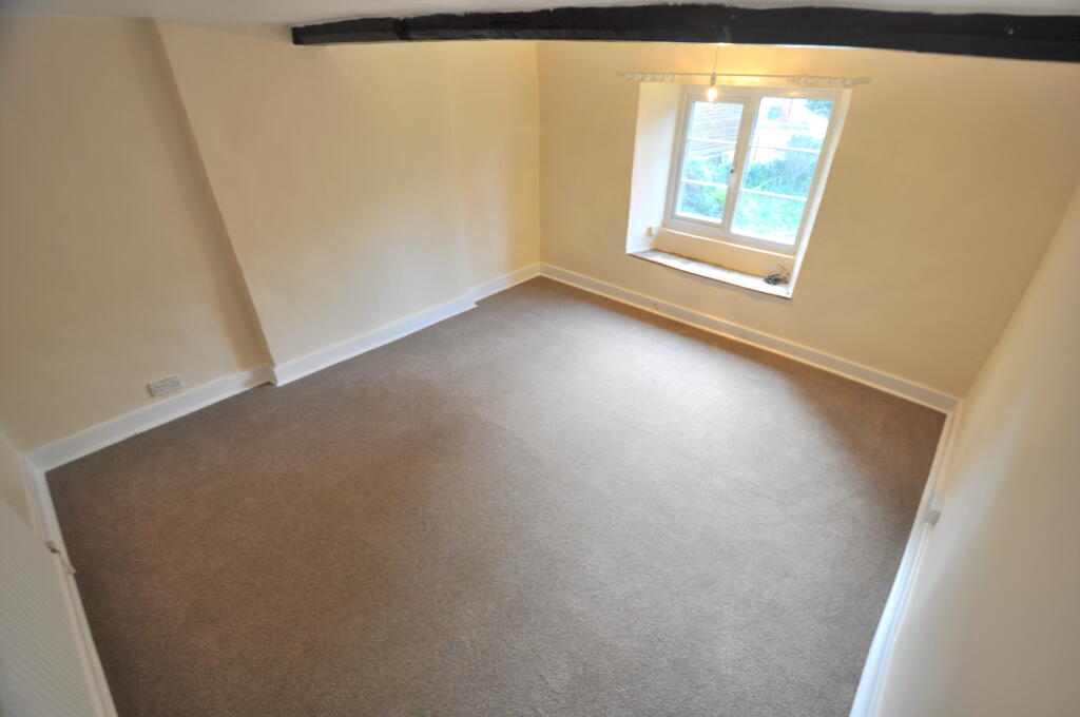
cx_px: 540
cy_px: 358
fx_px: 449
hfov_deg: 100.5
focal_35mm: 15
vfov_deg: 77.2
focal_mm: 10
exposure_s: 1/5
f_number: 3.5
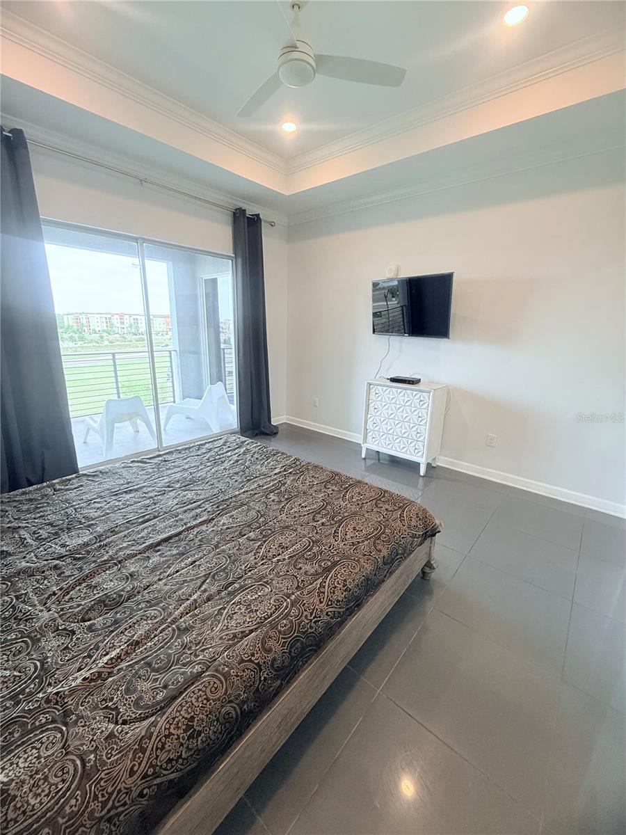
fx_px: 338
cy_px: 418
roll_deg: -1.4
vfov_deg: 102.1
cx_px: 313
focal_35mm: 14
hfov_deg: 85.7
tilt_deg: -14.9
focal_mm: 2.22
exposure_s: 1/120
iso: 320
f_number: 2.2
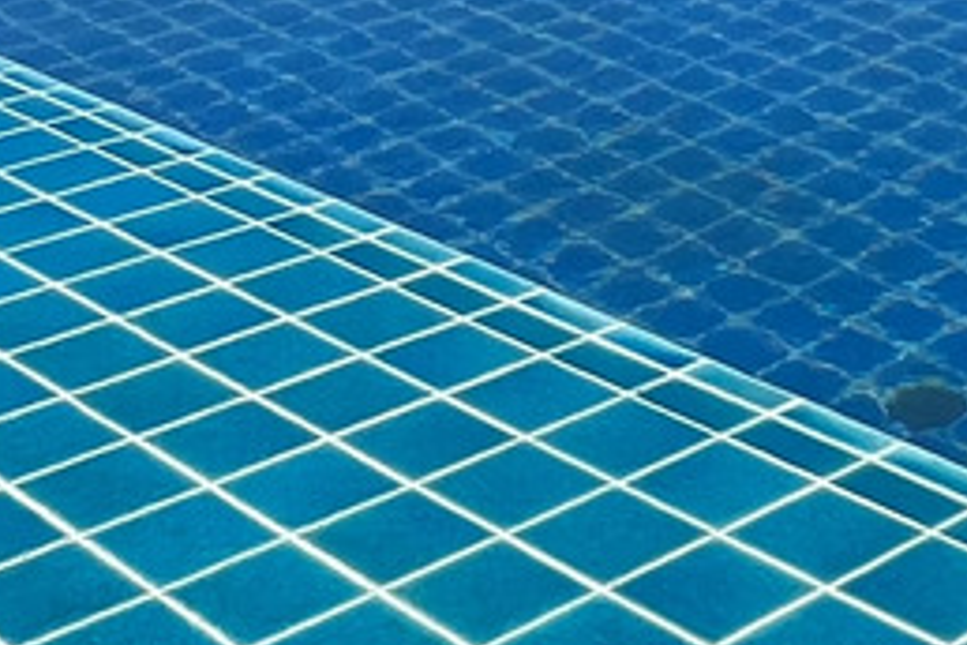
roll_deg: +1.1
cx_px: 697
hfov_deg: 24.0
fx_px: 2256
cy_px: -499
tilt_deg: -3.4
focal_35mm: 84
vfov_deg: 14.4
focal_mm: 1.57
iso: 32
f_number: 1.8
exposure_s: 1/2016
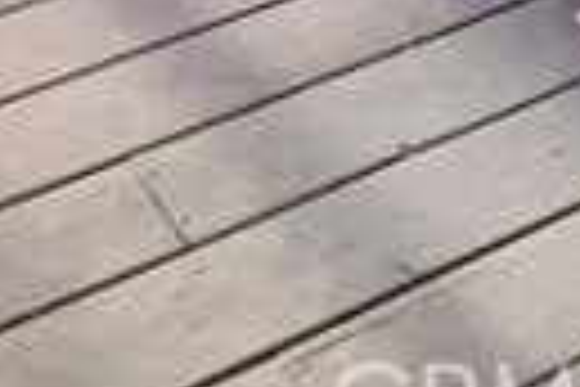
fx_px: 1530
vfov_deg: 8.7
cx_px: 139
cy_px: -1066
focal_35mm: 95
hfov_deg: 21.3
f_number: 22
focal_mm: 12
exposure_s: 1/25
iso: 250
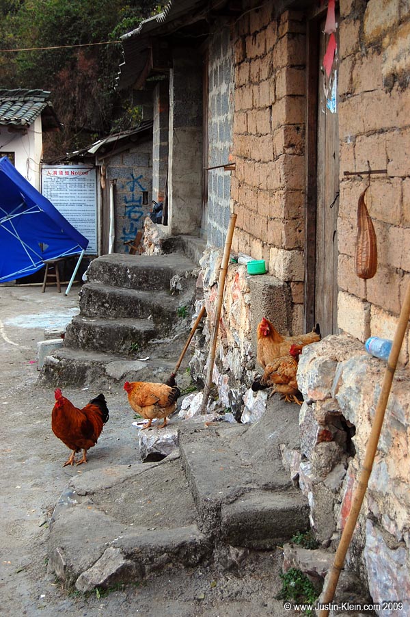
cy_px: 308
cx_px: 205
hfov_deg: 25.7
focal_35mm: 52
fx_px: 898
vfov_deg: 37.9
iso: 200
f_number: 4.8
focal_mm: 35
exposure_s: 1/50
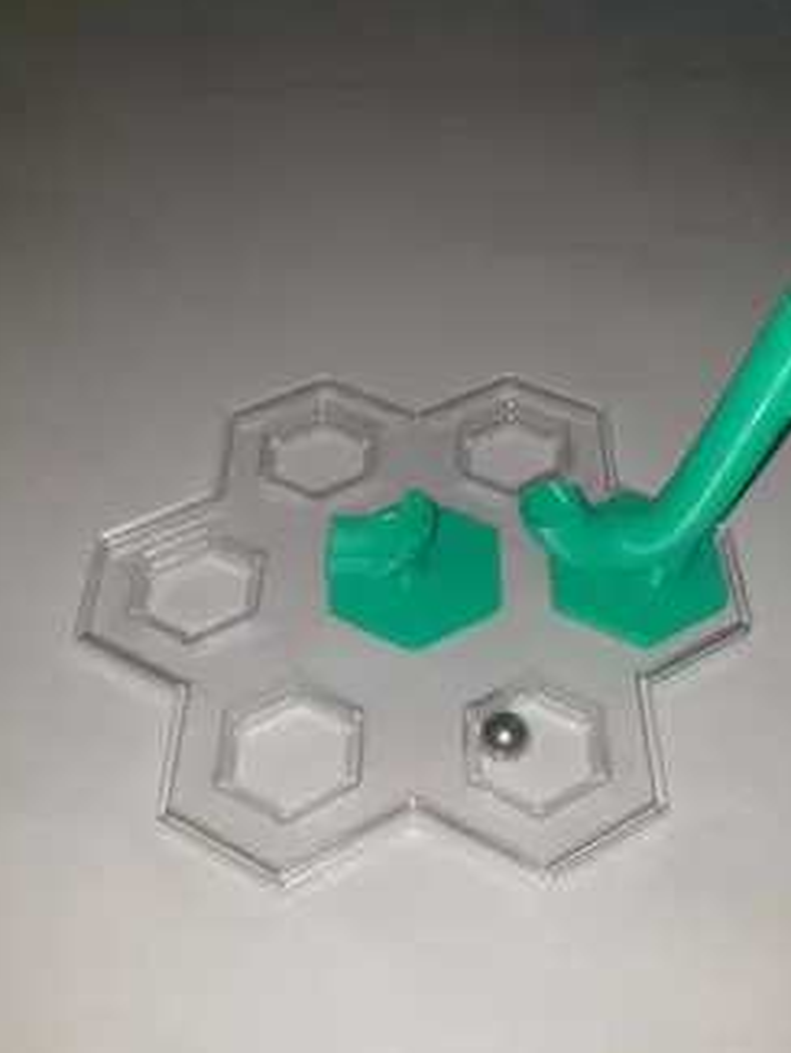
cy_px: 580
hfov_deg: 44.0
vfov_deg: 56.7
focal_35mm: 32
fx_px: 974
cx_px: 460
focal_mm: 4.3
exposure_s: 1/250
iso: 50
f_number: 1.5
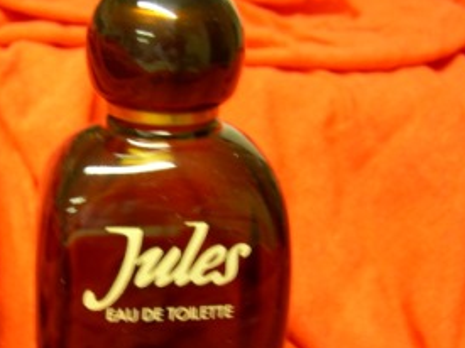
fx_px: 832
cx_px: 137
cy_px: 237
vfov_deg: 23.5
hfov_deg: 30.8
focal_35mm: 62
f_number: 2.8
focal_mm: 8
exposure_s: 1/4.6
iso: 109
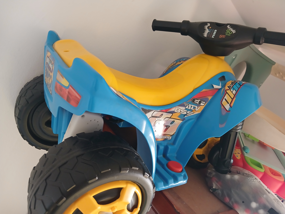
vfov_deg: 51.4
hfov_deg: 65.3
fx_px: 222
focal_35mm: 27
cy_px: 107
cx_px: 142
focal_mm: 3.98
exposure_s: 1/25
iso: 250
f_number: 1.8
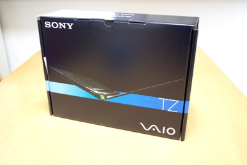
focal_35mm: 36
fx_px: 247
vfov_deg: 37.0
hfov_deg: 53.1
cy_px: 82
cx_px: 124
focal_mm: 24
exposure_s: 1/20
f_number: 4
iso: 800
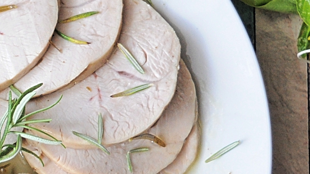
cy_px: 166
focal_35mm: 116
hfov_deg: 17.8
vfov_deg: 10.4
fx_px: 954
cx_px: -39
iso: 800
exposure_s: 1/60
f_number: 3.8
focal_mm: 22
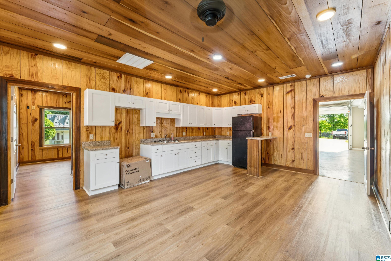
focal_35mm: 14
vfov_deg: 81.2
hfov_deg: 104.3
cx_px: 196
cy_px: 130
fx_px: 152
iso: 400
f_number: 13
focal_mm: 14
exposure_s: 1/5
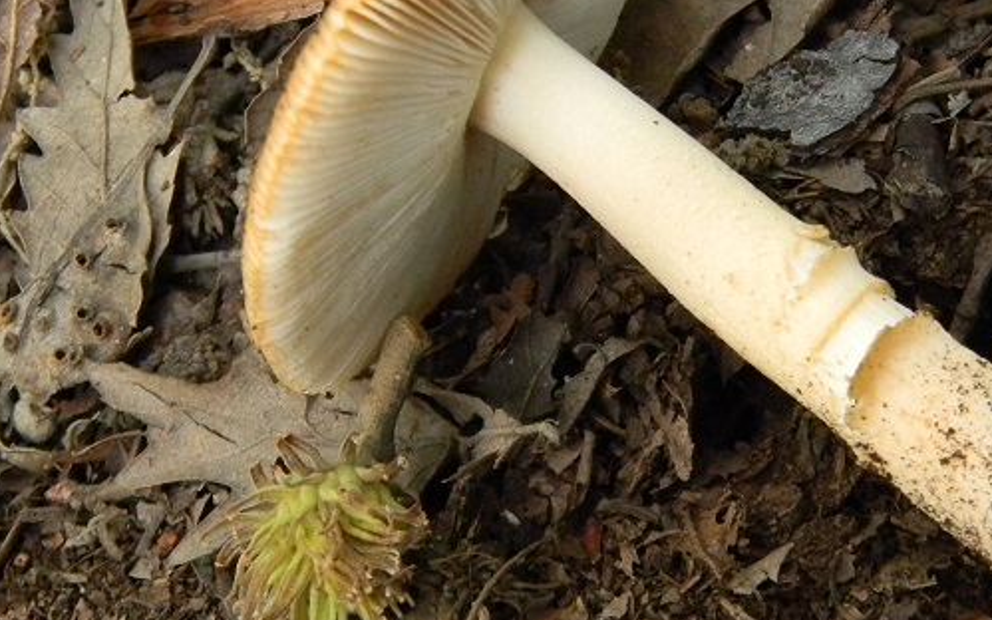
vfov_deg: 9.3
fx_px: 3812
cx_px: 751
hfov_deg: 14.8
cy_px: 262
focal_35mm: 141
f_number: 4.5
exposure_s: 1/46.1
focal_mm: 15.1
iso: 400
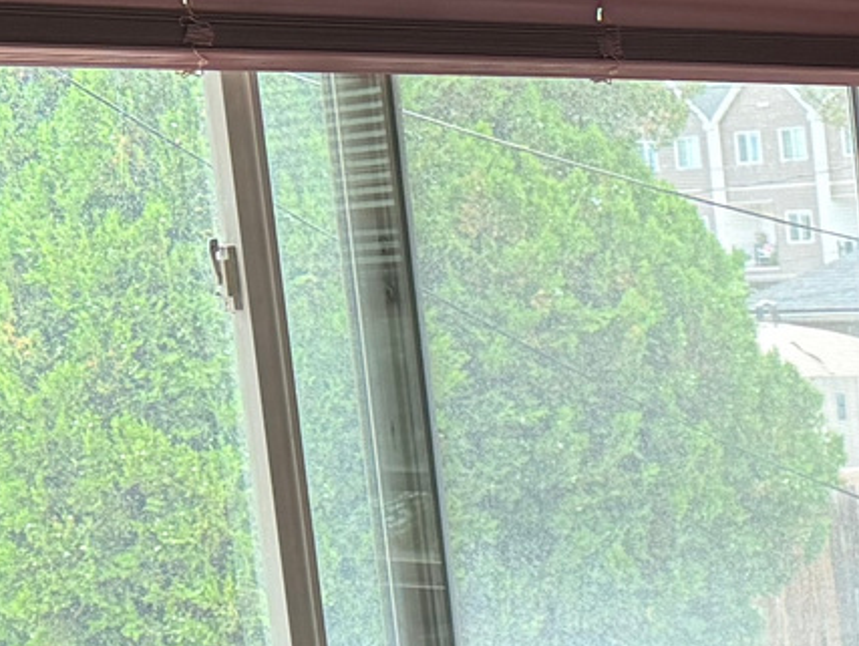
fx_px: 2856
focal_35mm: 115
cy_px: 706
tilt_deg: -8.3
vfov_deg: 12.7
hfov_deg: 14.3
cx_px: 1704
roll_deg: +2.1
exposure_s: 1/60
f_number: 1.78
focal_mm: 6.76
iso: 125
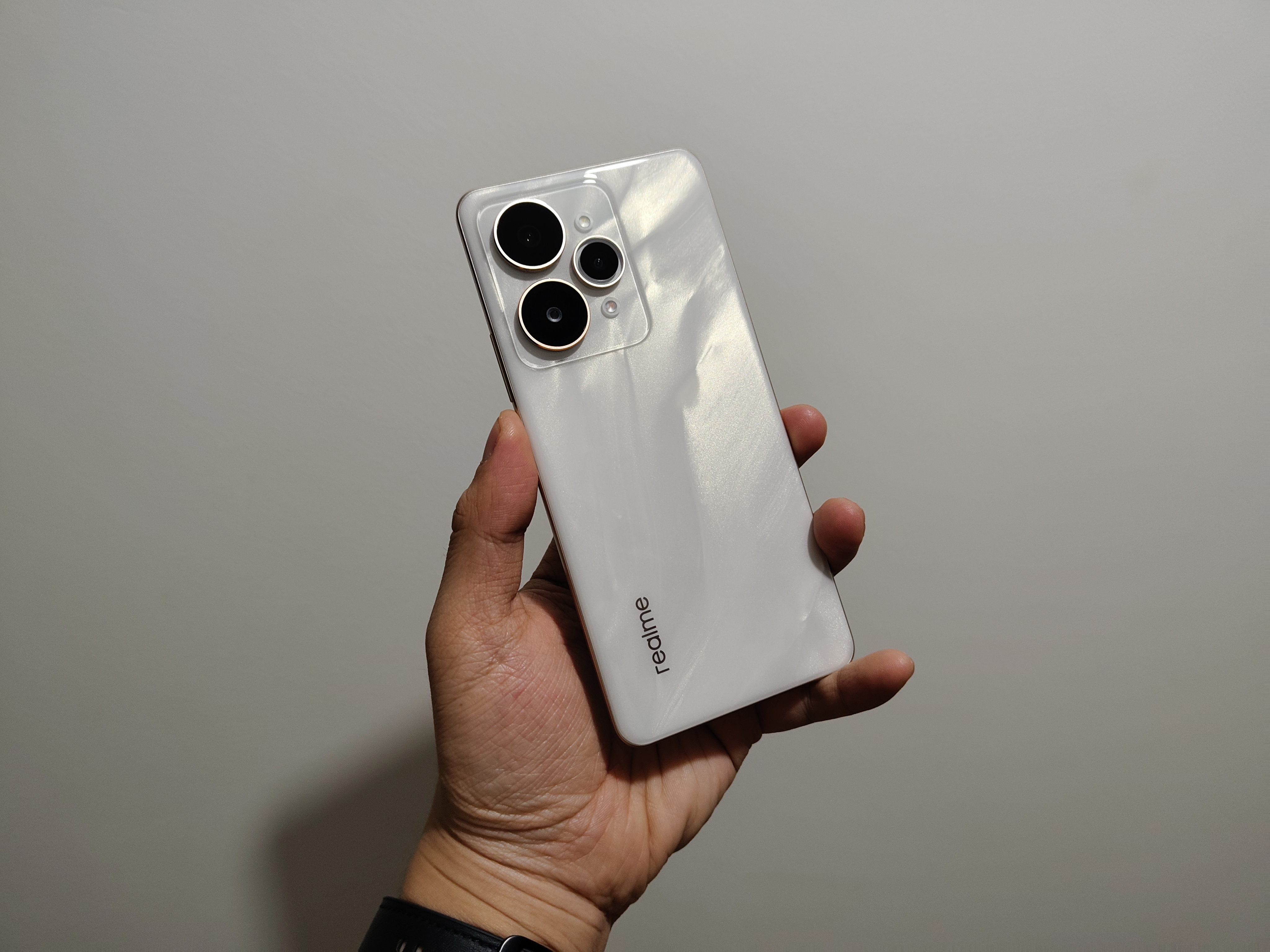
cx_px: 635
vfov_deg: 56.8
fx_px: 881
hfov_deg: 71.6
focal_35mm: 24
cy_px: 476
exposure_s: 1/60
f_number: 1.8
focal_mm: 5.59
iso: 200
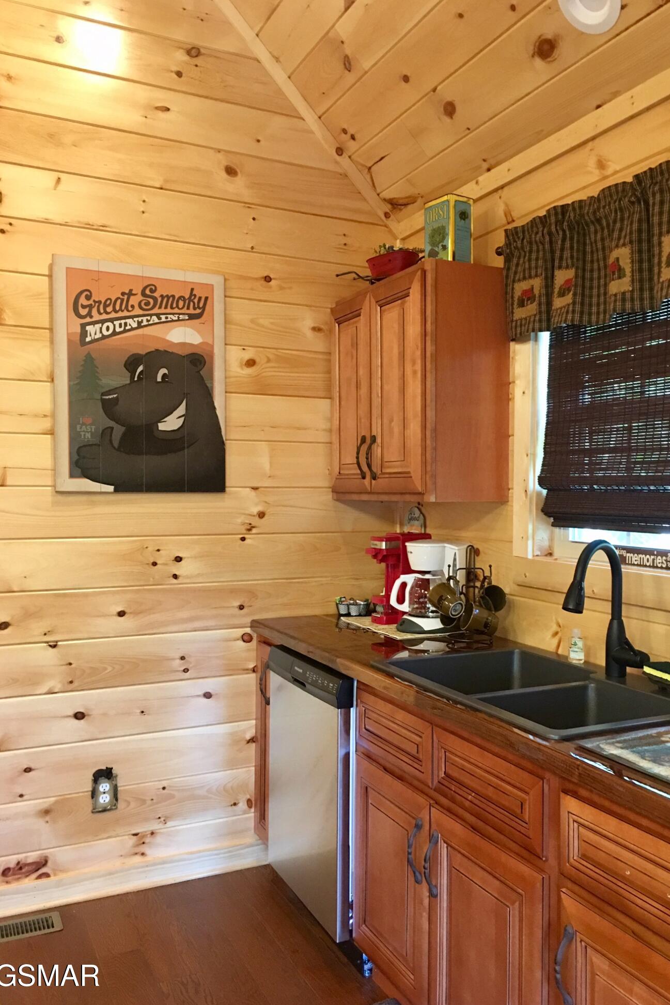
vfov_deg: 60.3
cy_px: 507
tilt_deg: -0.2
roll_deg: +0.1
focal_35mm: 31
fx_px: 866
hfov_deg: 42.2
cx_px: 379
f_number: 2.2
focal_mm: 4.15
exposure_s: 1/15
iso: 125
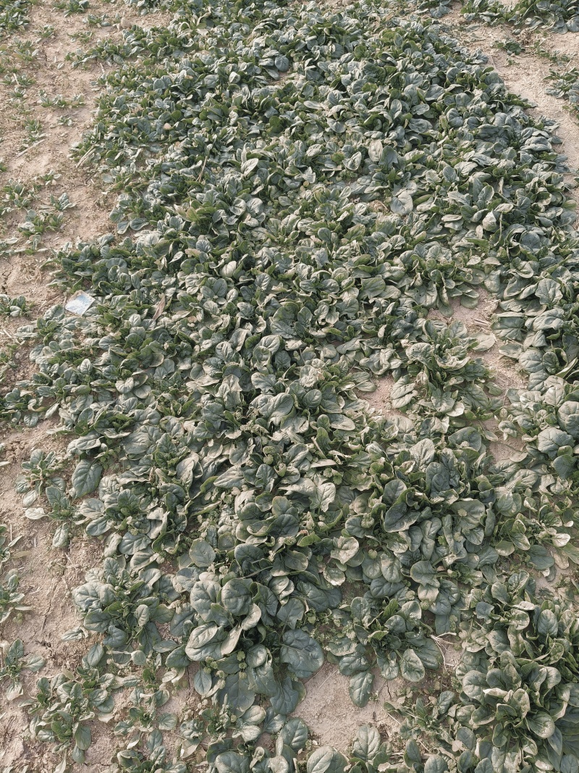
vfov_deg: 67.3
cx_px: 290
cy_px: 386
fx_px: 580
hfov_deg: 53.1
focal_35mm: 26
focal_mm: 4.84
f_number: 1.8
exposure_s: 1/415
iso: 80
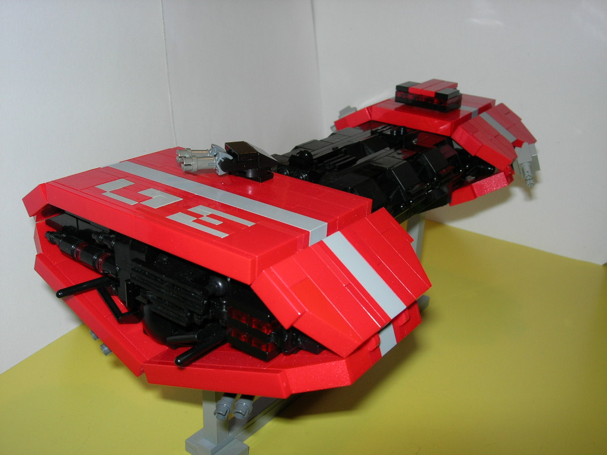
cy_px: 228
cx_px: 304
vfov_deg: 37.7
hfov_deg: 49.0
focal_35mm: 38
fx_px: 666
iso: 64
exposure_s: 1/60.1
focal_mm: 7.8
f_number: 4.8
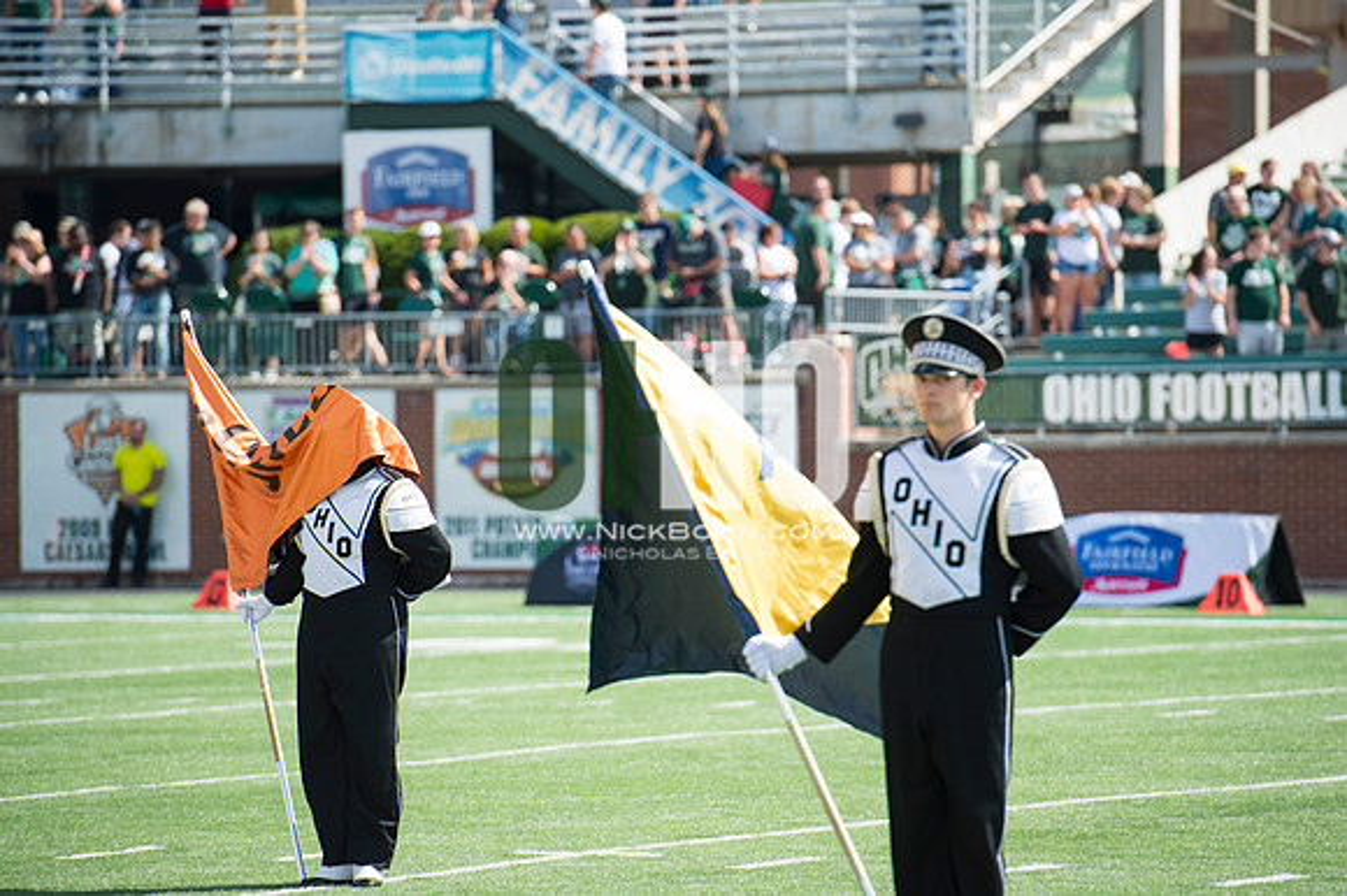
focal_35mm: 200
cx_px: 674
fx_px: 7479
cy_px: 448
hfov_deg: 10.3
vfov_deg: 6.9
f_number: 4.5
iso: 200
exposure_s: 1/1000
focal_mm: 200
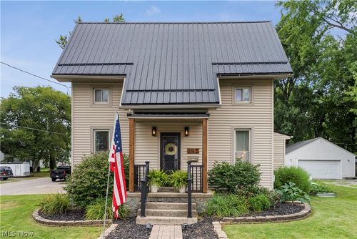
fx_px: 238
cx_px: 178
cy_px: 120
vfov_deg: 53.2
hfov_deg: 73.7
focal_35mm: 24
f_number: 5.6
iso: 640
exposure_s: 1/250
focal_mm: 24
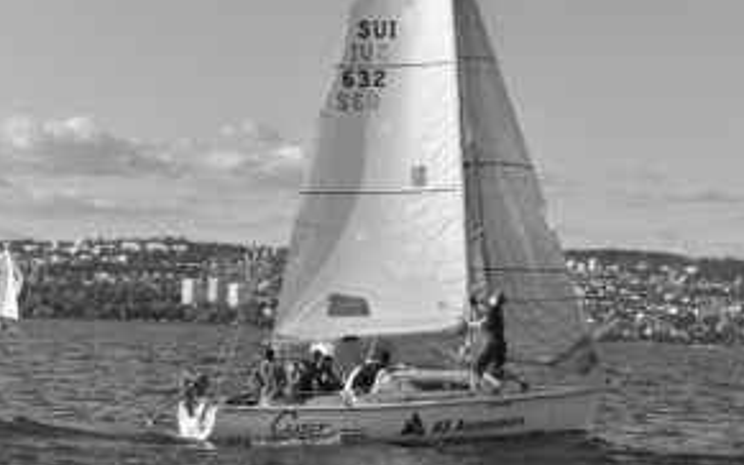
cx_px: 446
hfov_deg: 26.1
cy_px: 133
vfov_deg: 16.5
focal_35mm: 79
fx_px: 1602
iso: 140
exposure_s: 1/4000
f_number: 2.8
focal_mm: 50
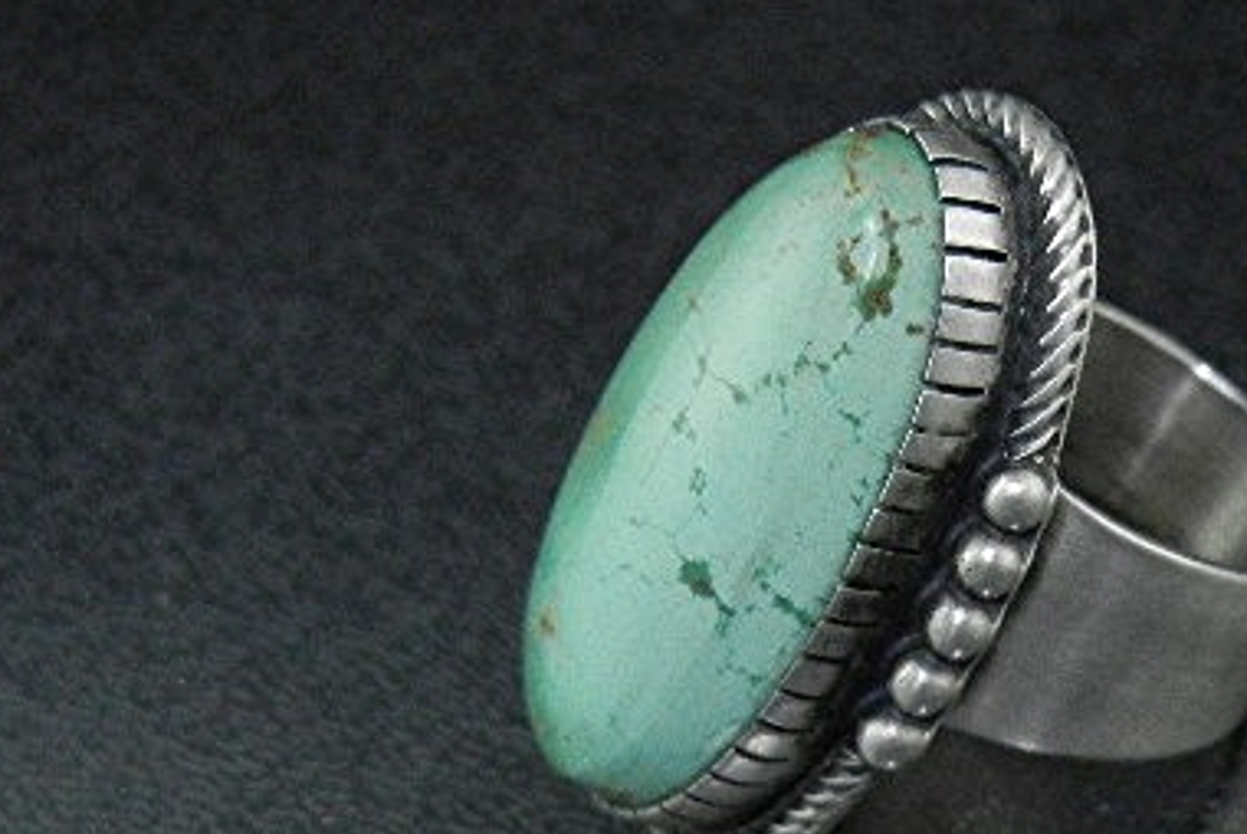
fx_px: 4125
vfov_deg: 11.5
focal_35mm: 119
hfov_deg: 17.1
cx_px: 952
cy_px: 552
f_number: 8.2
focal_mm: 12.2
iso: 800
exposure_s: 1/30
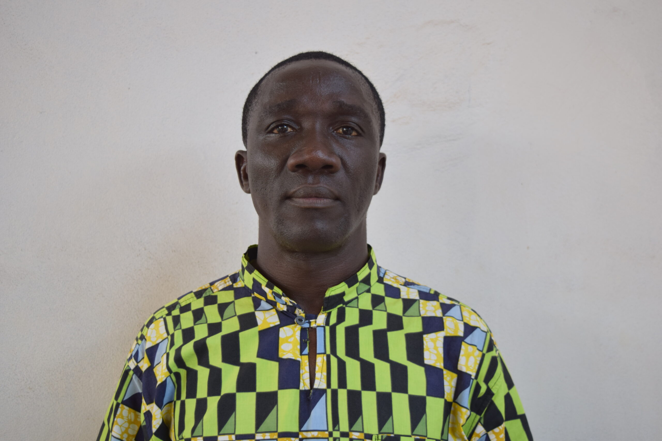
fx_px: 827
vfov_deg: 29.9
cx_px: 331
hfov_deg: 43.6
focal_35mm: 45
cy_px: 220
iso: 200
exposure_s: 1/60
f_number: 4.2
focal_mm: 30
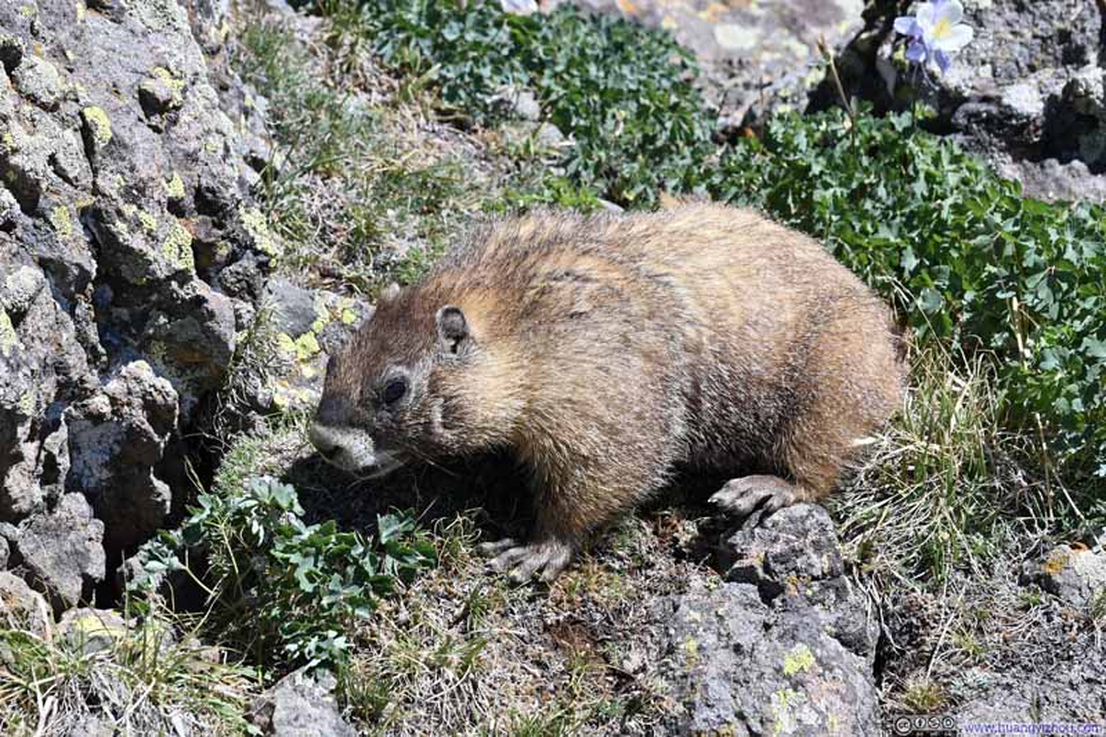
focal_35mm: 172
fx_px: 5283
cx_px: 553
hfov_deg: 12.0
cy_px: 368
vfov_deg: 8.0
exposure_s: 1/250
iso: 64
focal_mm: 115
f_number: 8
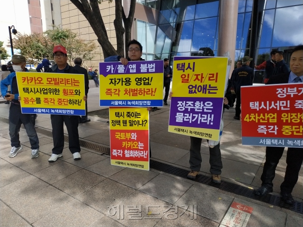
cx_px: 152
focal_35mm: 24
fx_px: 210
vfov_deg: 56.8
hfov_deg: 71.6
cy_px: 114
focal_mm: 3.94
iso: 200
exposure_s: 1/917
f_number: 1.9
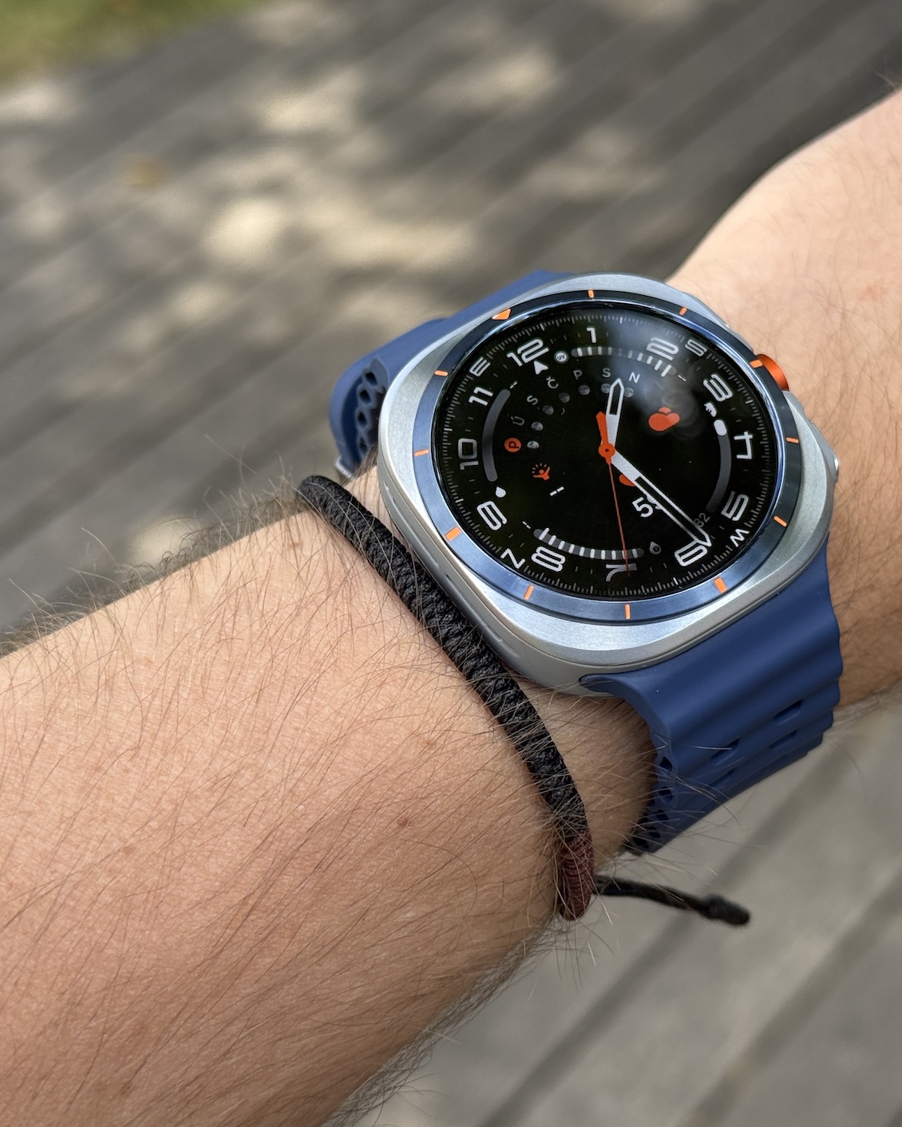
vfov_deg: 30.0
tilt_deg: -42.1
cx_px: 548
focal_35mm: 63
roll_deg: +7.1
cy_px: 561
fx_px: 2103
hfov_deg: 24.2
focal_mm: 6.76
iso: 80
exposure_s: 1/885
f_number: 1.78
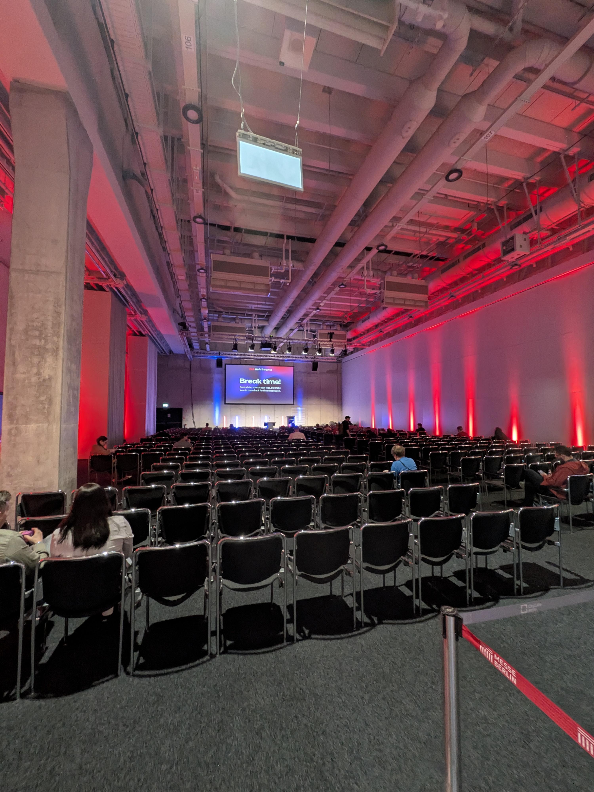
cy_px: 396
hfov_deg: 85.7
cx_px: 297
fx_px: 320
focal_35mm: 14
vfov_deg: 102.1
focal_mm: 1.85
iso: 221
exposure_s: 1/25
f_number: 2.2
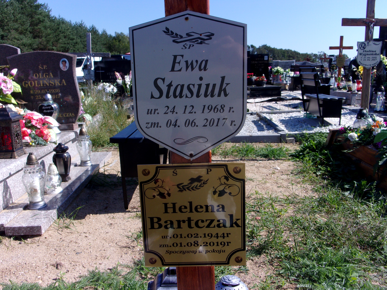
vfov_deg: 39.7
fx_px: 402
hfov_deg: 51.4
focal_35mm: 36
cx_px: 194
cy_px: 145
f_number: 11.8
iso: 80
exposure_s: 1/75
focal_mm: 6.4
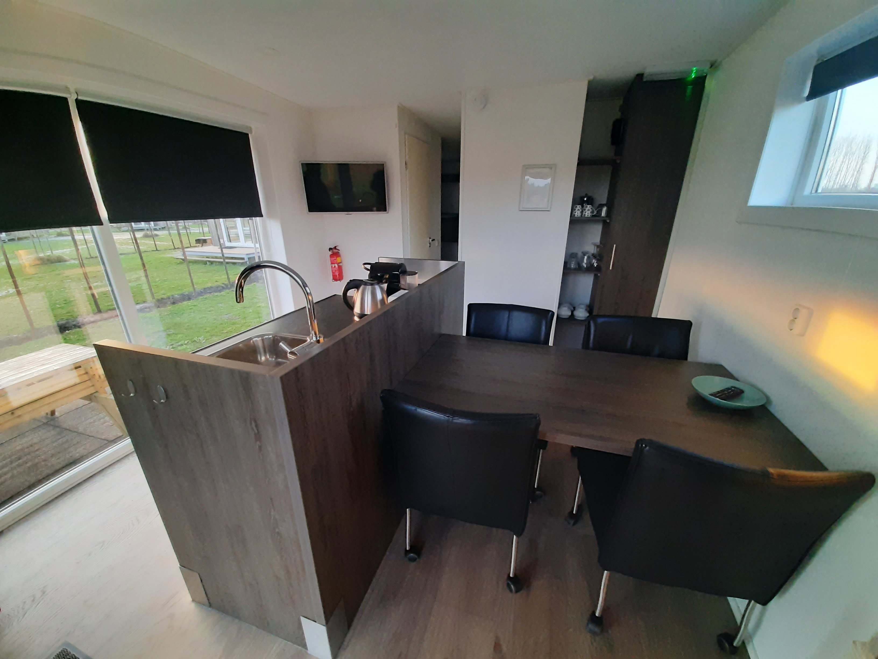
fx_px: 330
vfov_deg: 89.9
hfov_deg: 106.2
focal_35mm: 13
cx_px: 439
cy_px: 330
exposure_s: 1/50
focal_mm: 1.42
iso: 200
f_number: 2.2
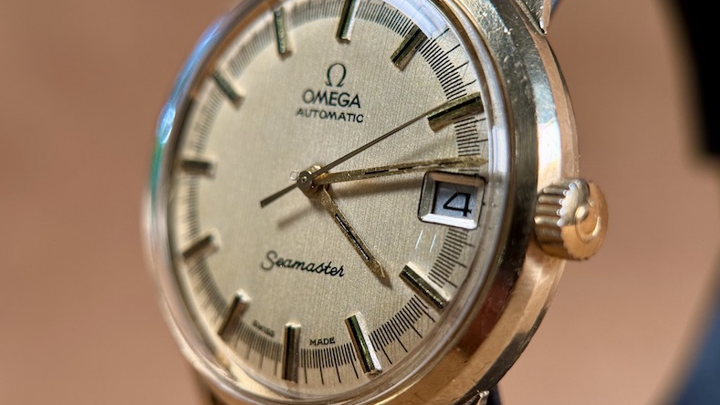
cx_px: 357
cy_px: 192
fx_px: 1012
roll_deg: +0.0
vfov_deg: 22.6
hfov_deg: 39.2
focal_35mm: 53
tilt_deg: -9.7
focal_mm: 6.76
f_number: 1.78
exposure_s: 1/117
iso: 80
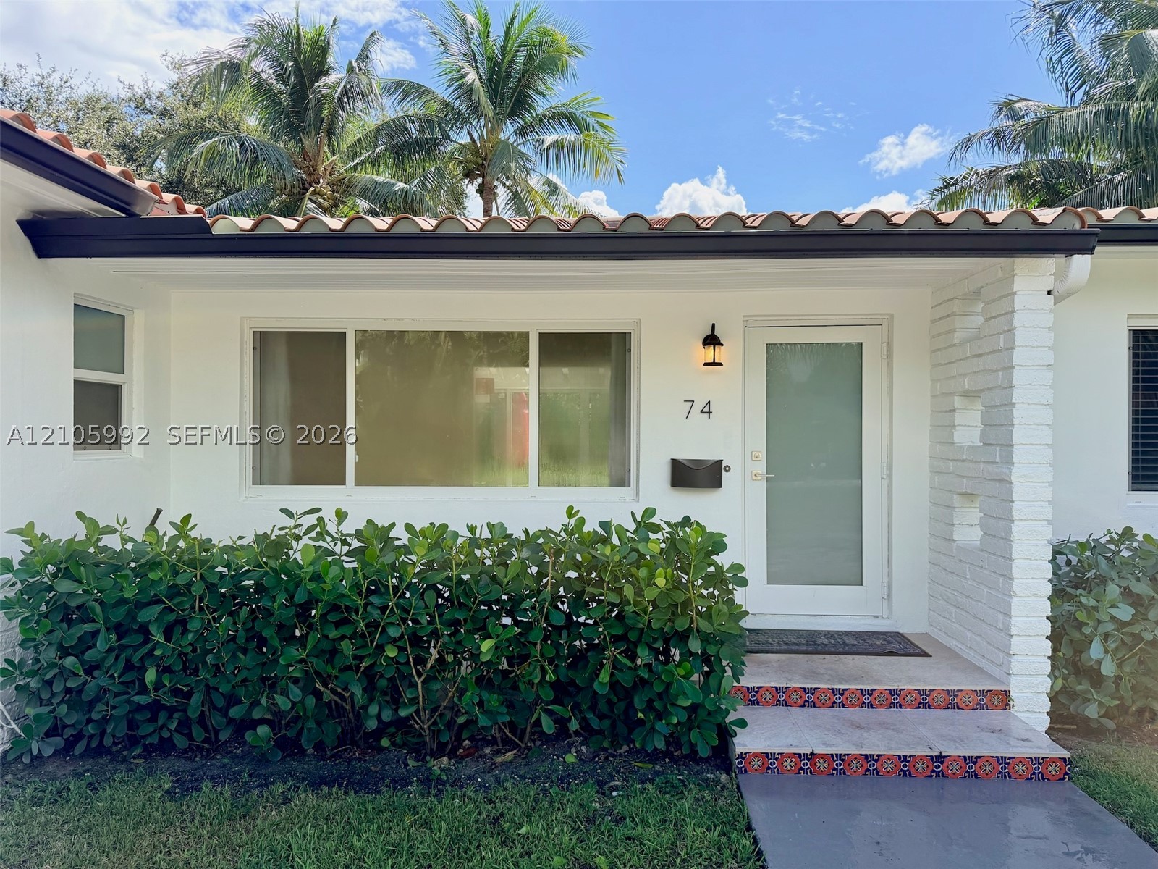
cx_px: 579
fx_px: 803
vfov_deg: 56.8
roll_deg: +0.3
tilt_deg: -0.2
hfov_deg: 71.6
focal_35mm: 24
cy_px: 434
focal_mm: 6.76
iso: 100
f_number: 1.78
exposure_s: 1/2299
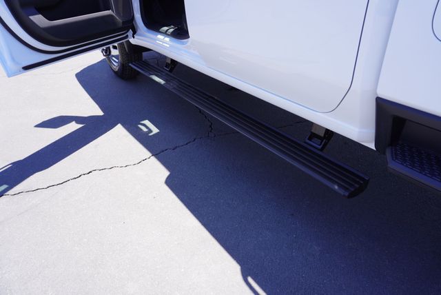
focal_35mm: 24
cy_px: 148
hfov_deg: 73.7
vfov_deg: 53.2
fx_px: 294
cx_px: 220
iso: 100
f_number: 6.3
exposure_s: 1/100
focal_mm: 16
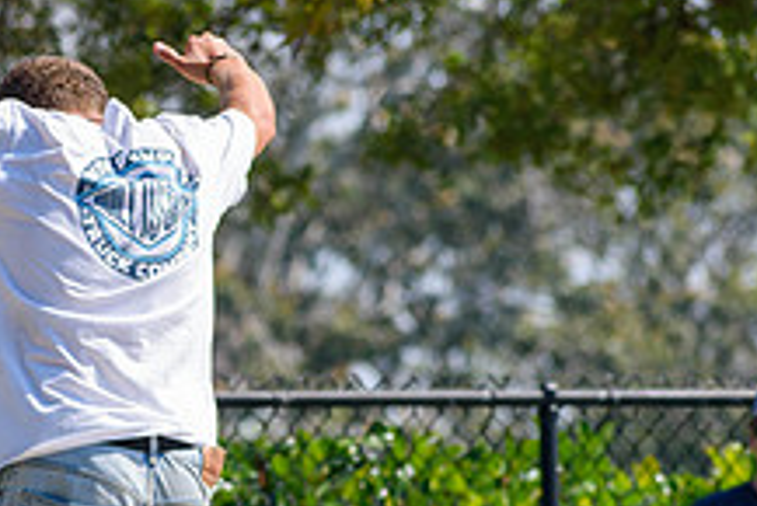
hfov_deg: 3.1
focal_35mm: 662
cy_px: 571
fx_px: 13929
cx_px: 171
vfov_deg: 2.1
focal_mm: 165
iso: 400
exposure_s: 1/2000
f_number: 5.6
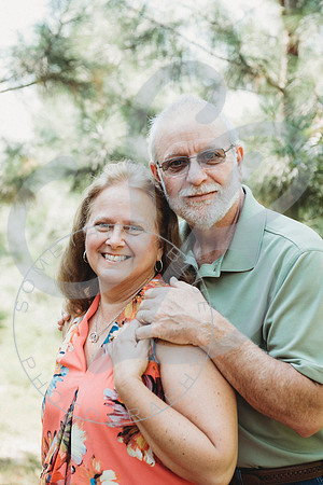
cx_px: 162
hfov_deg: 20.6
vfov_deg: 30.5
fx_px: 888
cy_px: 242
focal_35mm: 66
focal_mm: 66
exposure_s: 1/100
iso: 200
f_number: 5
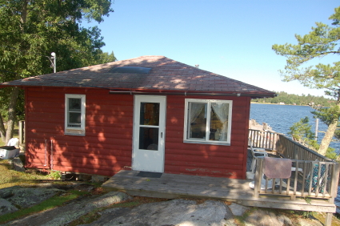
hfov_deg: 67.5
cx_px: 170
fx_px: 255
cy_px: 113
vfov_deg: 47.8
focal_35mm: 27
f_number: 5.6
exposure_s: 1/500
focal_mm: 18
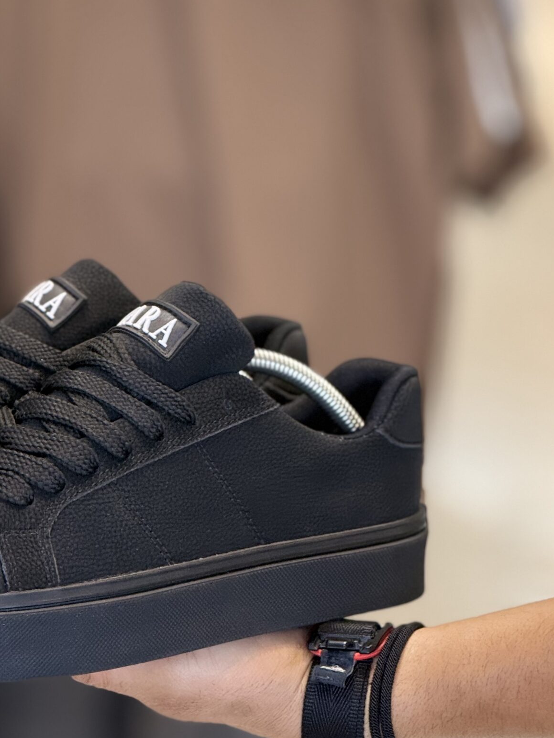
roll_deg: -1.0
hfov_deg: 7.5
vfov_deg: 9.9
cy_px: 425
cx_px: 145
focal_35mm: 199
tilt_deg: -14.8
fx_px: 4246
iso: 125
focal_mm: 15.66
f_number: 2.8
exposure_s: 1/100
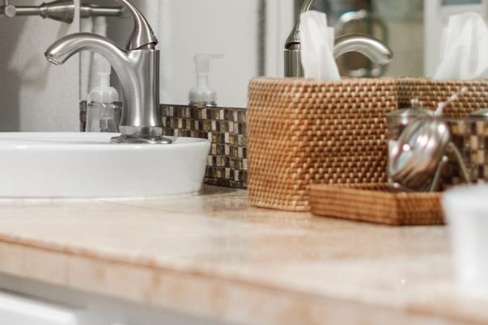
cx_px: 168
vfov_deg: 6.9
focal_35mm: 199
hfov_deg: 10.3
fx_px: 2697
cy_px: 23
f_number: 1.8
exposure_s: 1/100
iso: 1600
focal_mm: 50
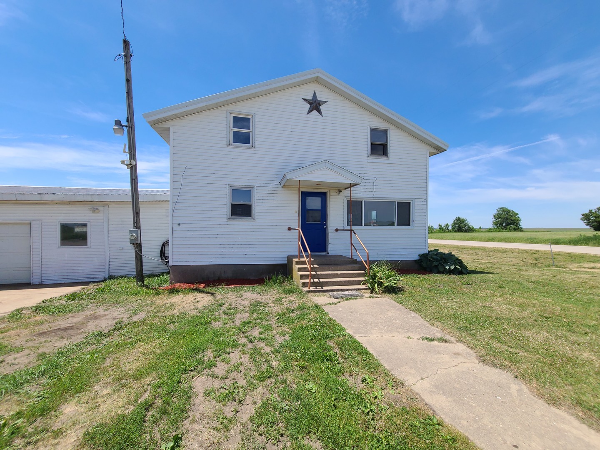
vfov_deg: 89.9
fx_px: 225
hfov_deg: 106.2
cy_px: 225
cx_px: 300
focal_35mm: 13
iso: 50
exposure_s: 1/1668
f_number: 2.2
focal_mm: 2.2
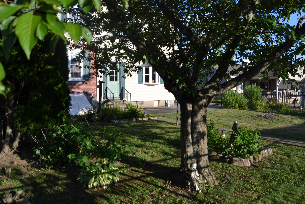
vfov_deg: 47.9
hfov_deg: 67.4
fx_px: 229
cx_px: 152
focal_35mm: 27
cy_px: 102
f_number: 7.1
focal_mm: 18
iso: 100
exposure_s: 1/200
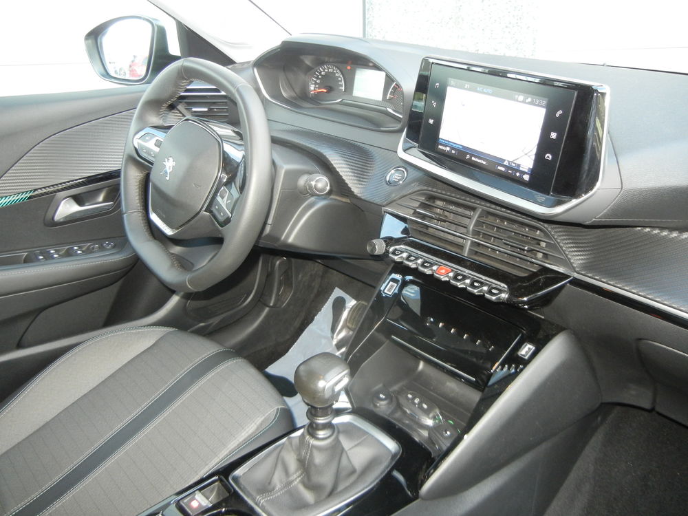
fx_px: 596
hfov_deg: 60.0
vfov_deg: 46.8
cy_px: 258
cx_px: 344
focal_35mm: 30
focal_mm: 5.4
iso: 440
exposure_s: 1/30
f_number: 3.5
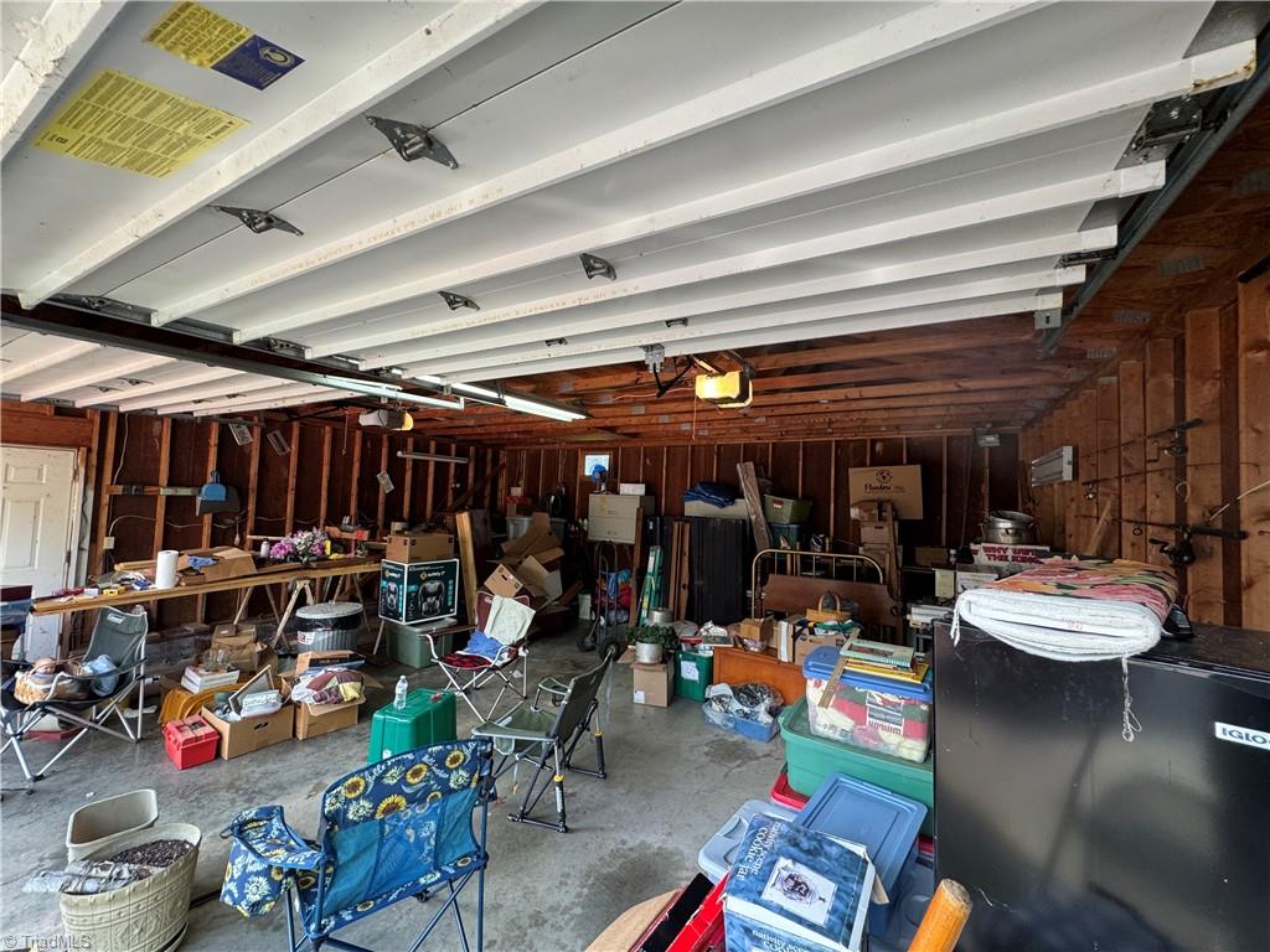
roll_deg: -1.8
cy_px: 476
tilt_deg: +1.5
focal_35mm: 14
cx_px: 635
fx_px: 514
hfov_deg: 102.1
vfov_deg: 85.7
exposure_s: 1/120
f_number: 2.2
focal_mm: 2.22
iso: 160
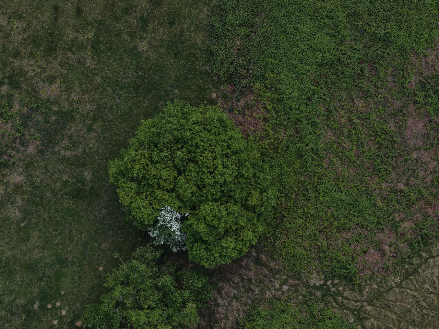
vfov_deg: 8.8
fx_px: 2131
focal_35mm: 168
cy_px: 164
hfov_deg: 11.8
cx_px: 220
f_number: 2.8
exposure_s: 1/640
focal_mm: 40
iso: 100
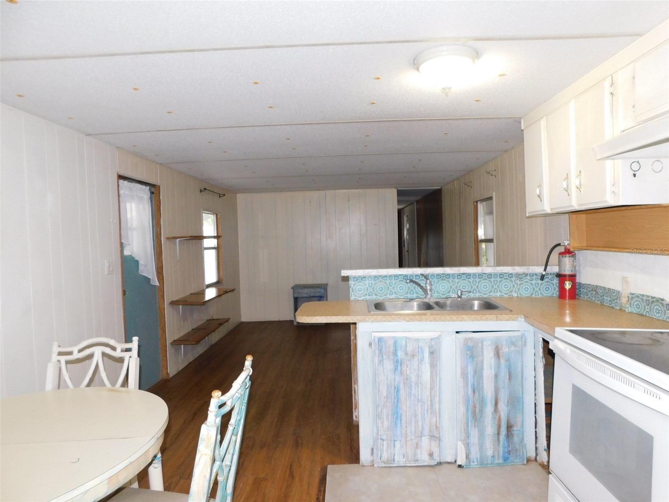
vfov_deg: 58.9
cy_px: 251
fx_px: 445
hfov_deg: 73.9
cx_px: 334
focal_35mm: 23
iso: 200
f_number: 3
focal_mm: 4
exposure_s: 1/30
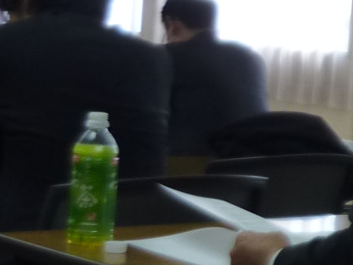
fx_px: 1163
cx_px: 625
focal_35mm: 114
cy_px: 124
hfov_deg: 15.1
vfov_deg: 13.0
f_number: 3.3
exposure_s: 1/50
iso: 125
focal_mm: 4.1
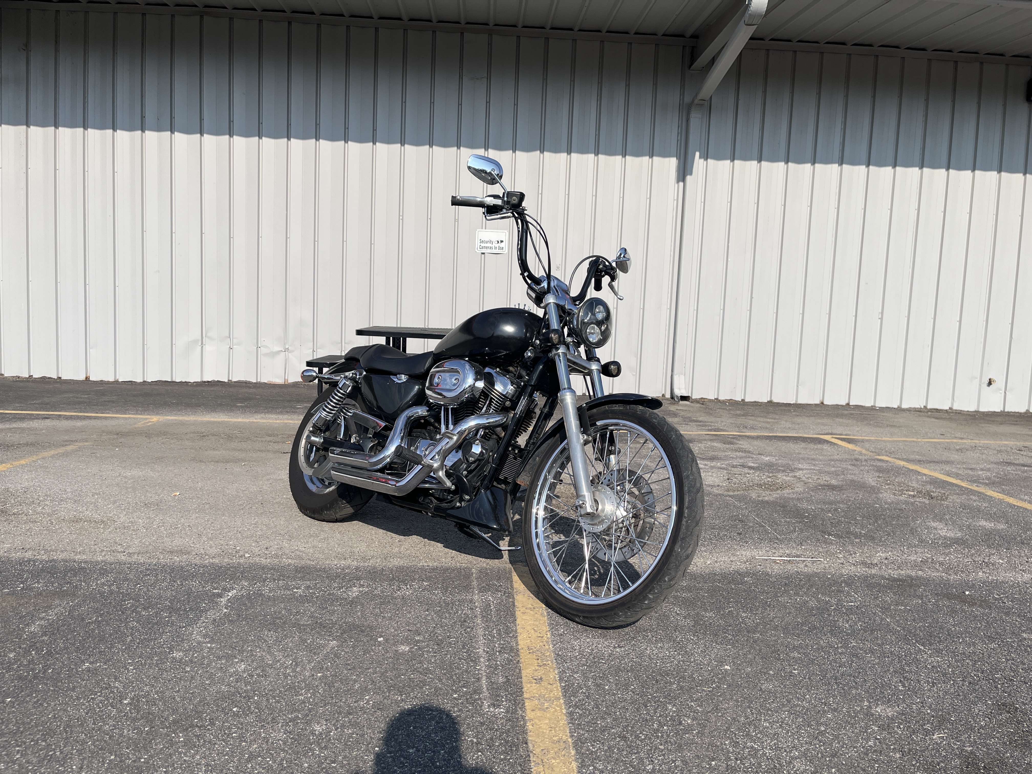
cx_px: 516
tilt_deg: -5.6
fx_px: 775
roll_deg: -1.5
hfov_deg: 67.3
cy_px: 387
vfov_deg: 53.1
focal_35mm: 26
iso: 50
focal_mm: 5.1
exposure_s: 1/5076
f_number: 1.6
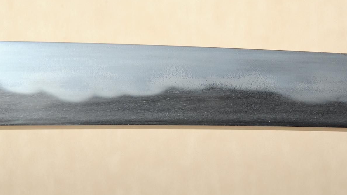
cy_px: 87
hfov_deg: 10.4
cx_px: 190
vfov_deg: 5.8
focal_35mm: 208
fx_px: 1914
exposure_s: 1/2
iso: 400
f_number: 11
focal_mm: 112
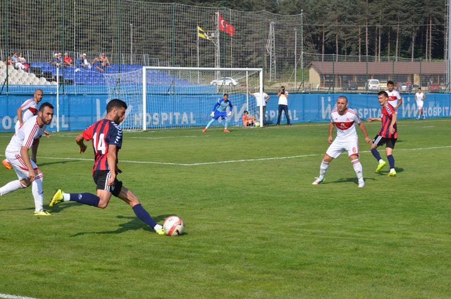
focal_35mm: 99
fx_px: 1238
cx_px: 226
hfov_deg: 20.7
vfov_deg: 13.8
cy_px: 150
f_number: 16
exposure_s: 1/1000
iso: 1250
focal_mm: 66
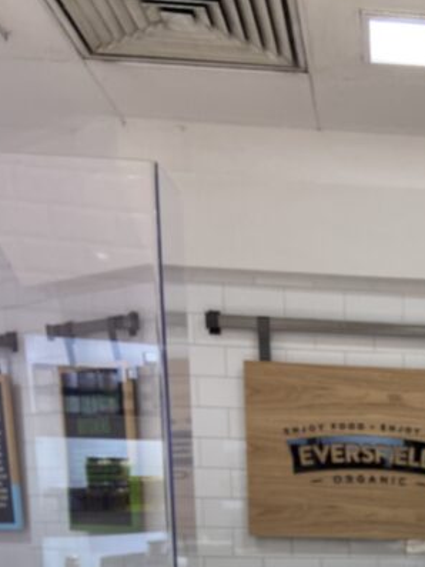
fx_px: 1096
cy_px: 681
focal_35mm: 67
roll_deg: -1.6
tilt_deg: -8.9
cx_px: 538
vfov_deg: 25.9
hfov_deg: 20.3
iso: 100
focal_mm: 4.25
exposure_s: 1/100
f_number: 1.8
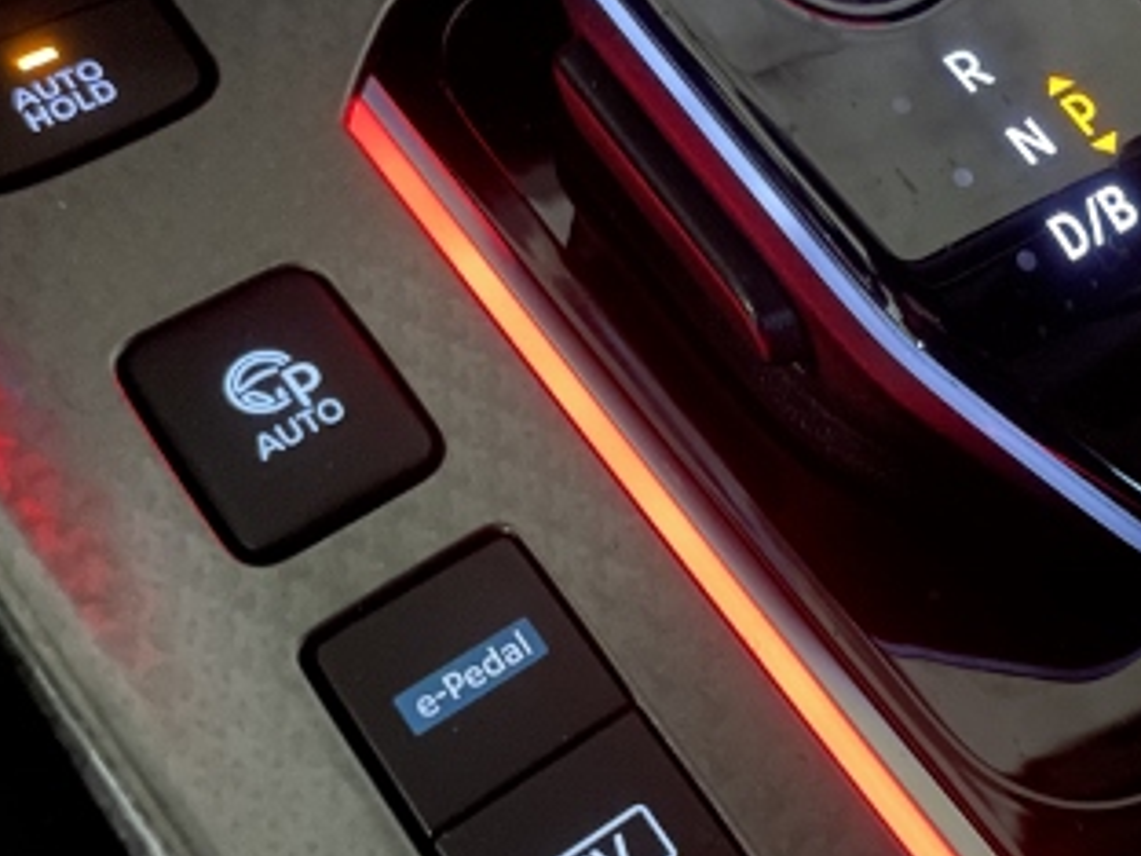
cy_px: 232
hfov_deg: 34.5
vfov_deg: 26.3
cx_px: 786
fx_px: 1813
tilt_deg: -51.7
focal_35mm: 55
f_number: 1.6
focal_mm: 4.2
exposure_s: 1/4
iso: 1000
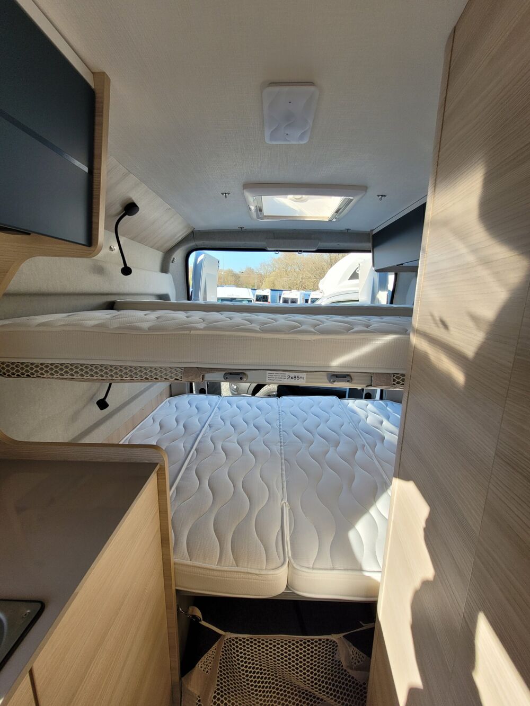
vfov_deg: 106.2
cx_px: 265
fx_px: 265
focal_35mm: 13
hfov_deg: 89.9
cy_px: 353
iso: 40
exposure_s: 1/306
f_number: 2.2
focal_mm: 1.74
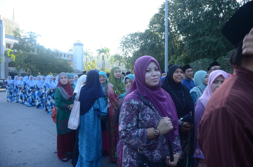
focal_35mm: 27
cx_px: 126
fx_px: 189
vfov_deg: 47.7
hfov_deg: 67.5
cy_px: 84
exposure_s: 1/60
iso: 100
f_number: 4
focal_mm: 18
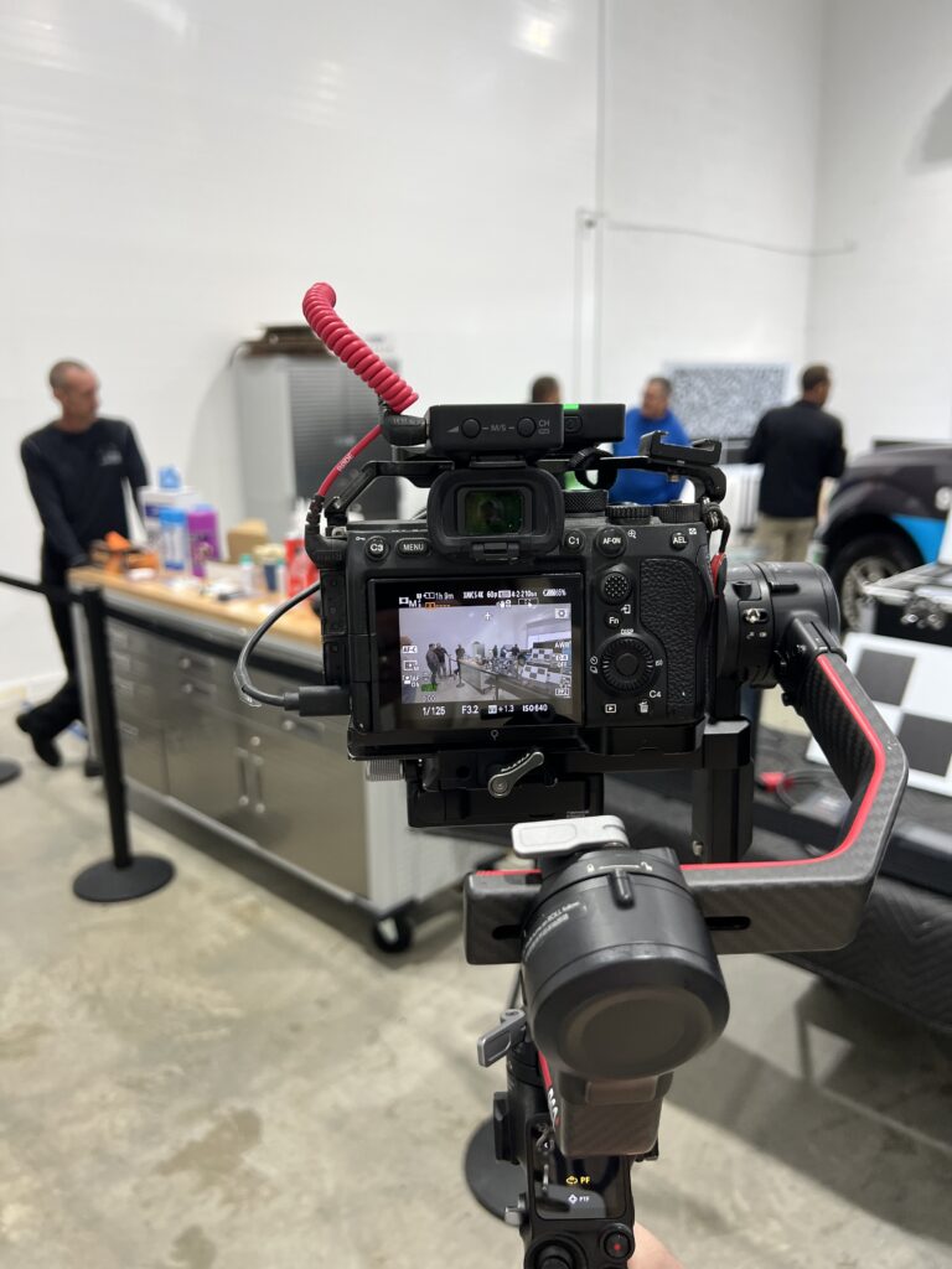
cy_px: 634
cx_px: 476
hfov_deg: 53.1
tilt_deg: -11.1
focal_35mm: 26
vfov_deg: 67.3
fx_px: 953
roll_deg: -0.2
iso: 80
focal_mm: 5.7
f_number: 1.5
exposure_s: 1/120
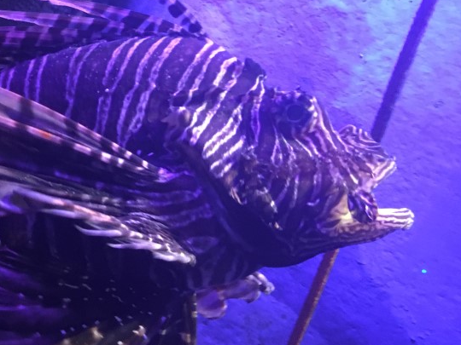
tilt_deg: -9.2
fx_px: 732
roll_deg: -21.3
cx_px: 26
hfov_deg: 32.7
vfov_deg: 26.6
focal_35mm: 55
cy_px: 181
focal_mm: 4.15
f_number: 2.2
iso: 400
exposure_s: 1/17
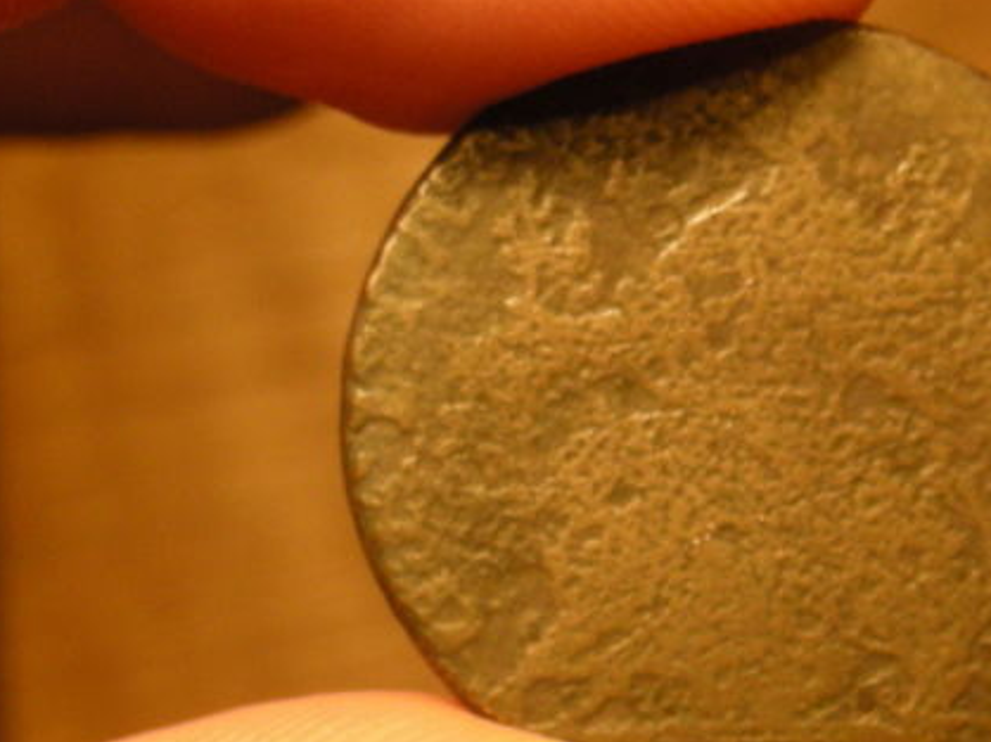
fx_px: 5207
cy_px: 405
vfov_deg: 8.2
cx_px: 811
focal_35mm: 182
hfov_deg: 10.8
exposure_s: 1/58.7
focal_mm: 12.3
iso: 151
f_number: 3.9
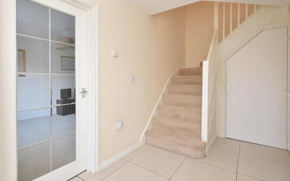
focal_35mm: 19
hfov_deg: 89.2
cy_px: 77
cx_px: 134
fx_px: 147
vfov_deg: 63.1
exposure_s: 1/15
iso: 500
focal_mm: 11
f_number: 8
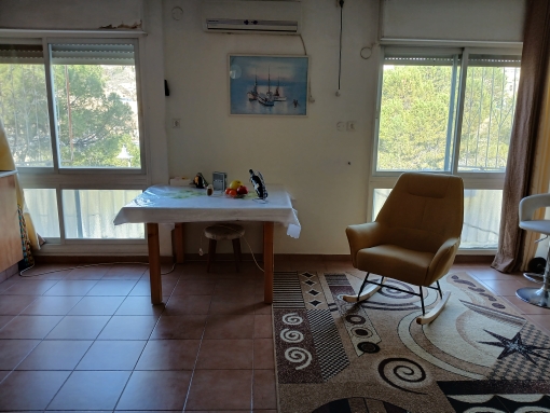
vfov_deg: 53.1
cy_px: 206
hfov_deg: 67.3
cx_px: 275
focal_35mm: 26
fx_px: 413
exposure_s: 1/50
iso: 50
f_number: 1.8
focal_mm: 3.98
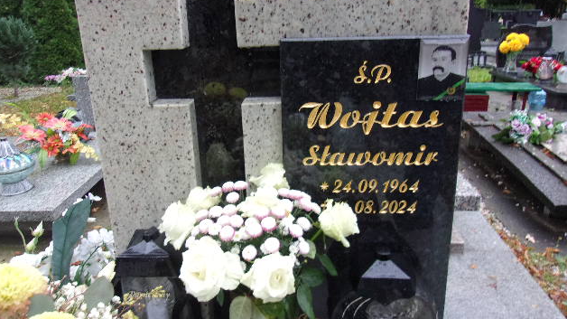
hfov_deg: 64.3
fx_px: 451
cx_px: 279
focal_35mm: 30
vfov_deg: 38.9
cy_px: 138
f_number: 3
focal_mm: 4.9
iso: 187
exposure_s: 1/34
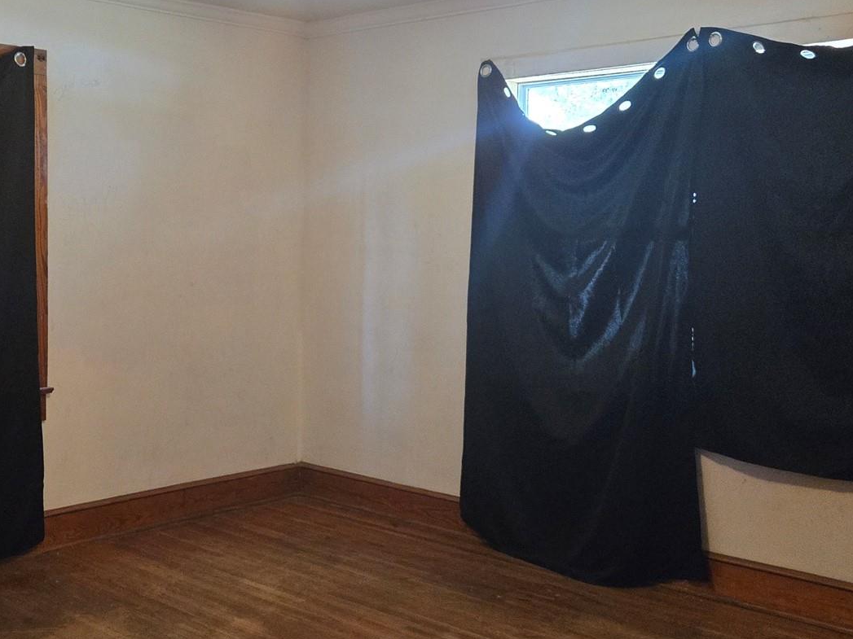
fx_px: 1109
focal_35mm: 45
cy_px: 283
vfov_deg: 32.1
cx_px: 284
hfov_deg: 41.5
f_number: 1.8
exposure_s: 1/120
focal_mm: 5.4
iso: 800
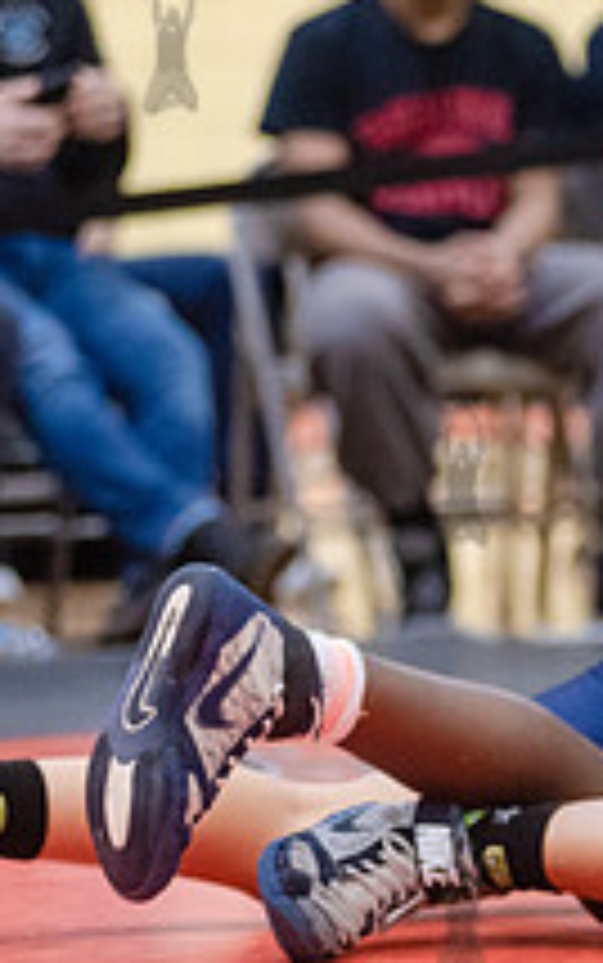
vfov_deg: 6.8
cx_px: 1040
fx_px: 8114
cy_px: 686
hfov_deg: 4.2
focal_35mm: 309
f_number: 3.5
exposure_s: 1/400
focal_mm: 112
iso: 4000
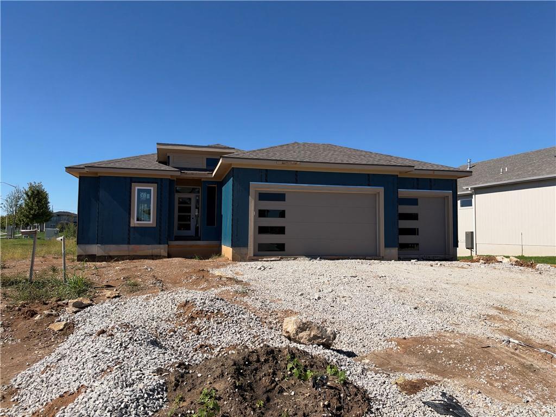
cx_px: 278
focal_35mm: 24
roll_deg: -0.5
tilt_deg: +2.4
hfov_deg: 71.6
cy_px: 208
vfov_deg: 56.8
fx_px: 385
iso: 64
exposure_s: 1/5208
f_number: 1.8
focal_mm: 6.93
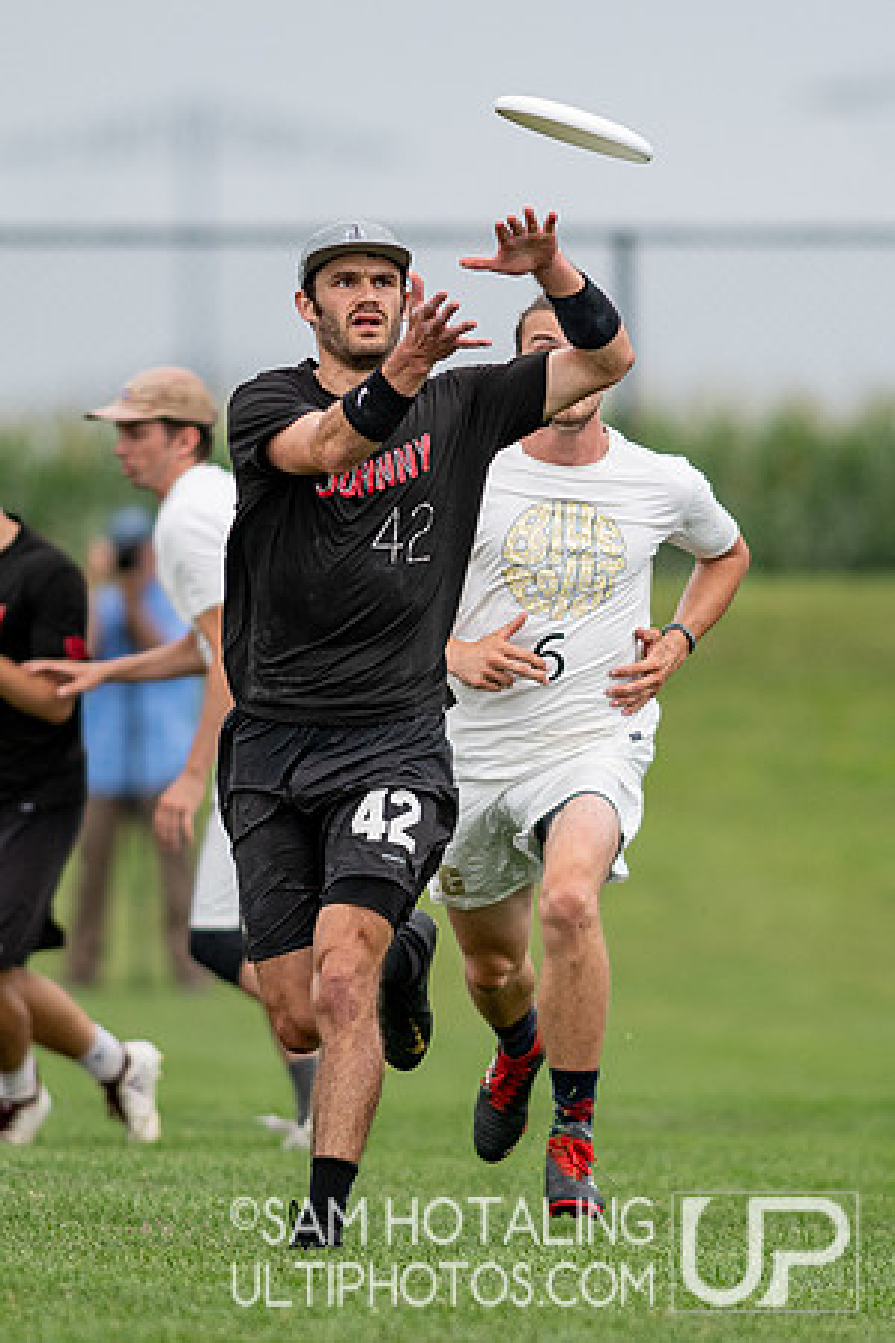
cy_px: 673
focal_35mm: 830
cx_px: 518
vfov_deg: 2.5
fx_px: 30938
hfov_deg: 1.7
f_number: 2.8
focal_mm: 300
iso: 180
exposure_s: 1/3200
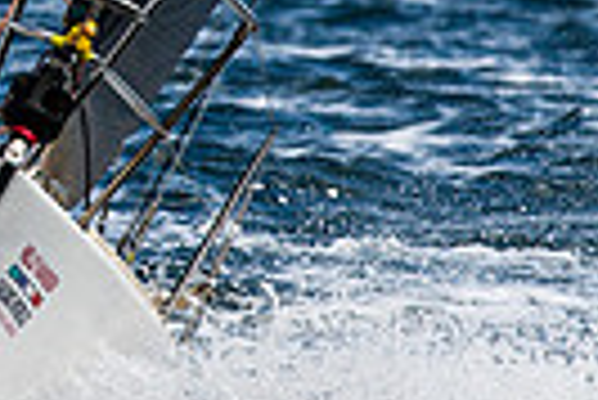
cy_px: -141
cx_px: -253
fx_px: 16097
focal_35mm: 968
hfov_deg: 2.1
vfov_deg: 1.4
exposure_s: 1/1250
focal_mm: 200
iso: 320
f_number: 5.6
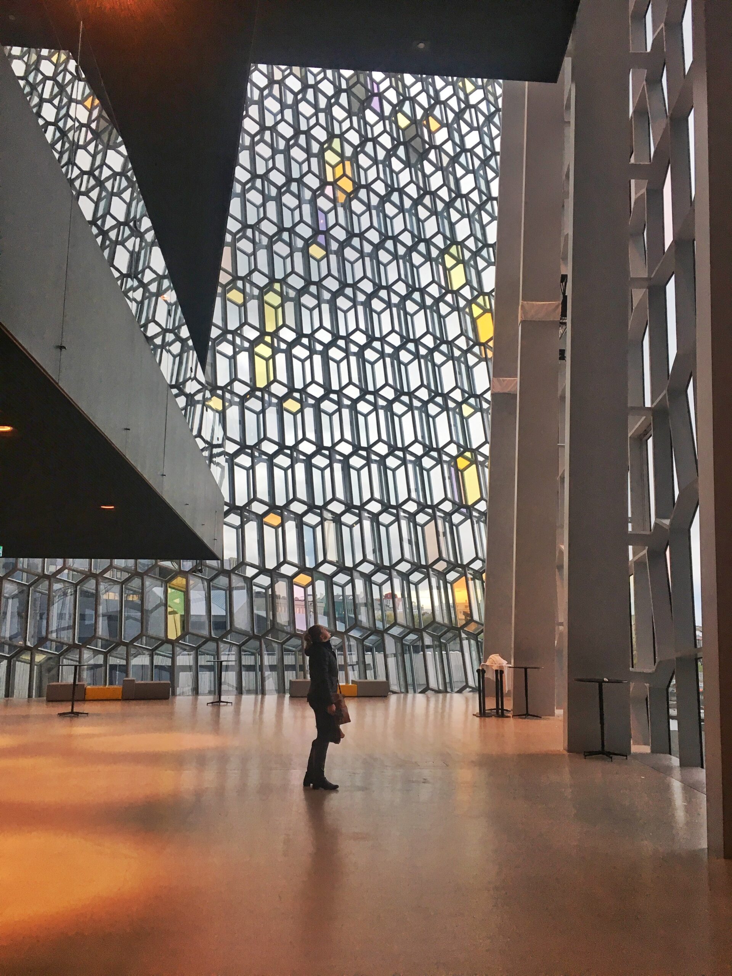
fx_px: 818
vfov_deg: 61.7
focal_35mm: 29
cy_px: 488
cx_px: 366
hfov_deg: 48.2
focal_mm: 4.15
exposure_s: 1/33
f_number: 2.2
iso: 40
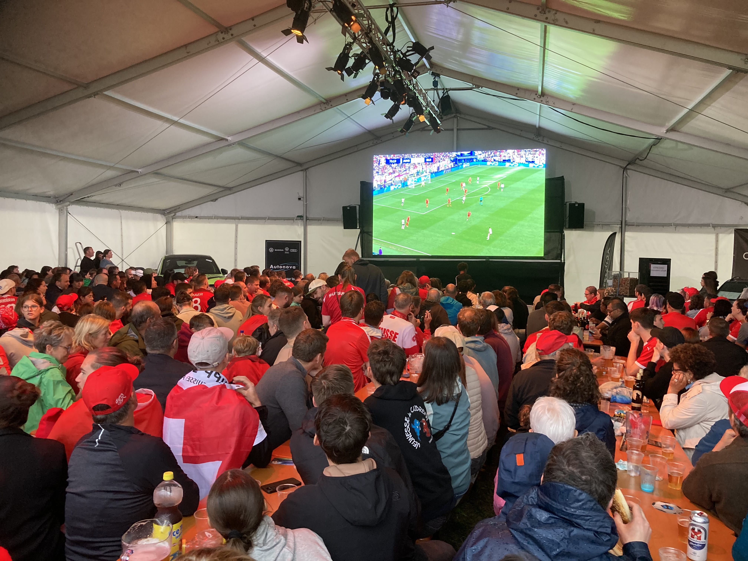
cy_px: 280
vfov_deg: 49.7
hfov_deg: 63.4
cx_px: 374
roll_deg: -0.1
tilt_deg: -1.6
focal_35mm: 28
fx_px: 605
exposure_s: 1/57
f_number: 1.8
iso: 250
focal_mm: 3.99
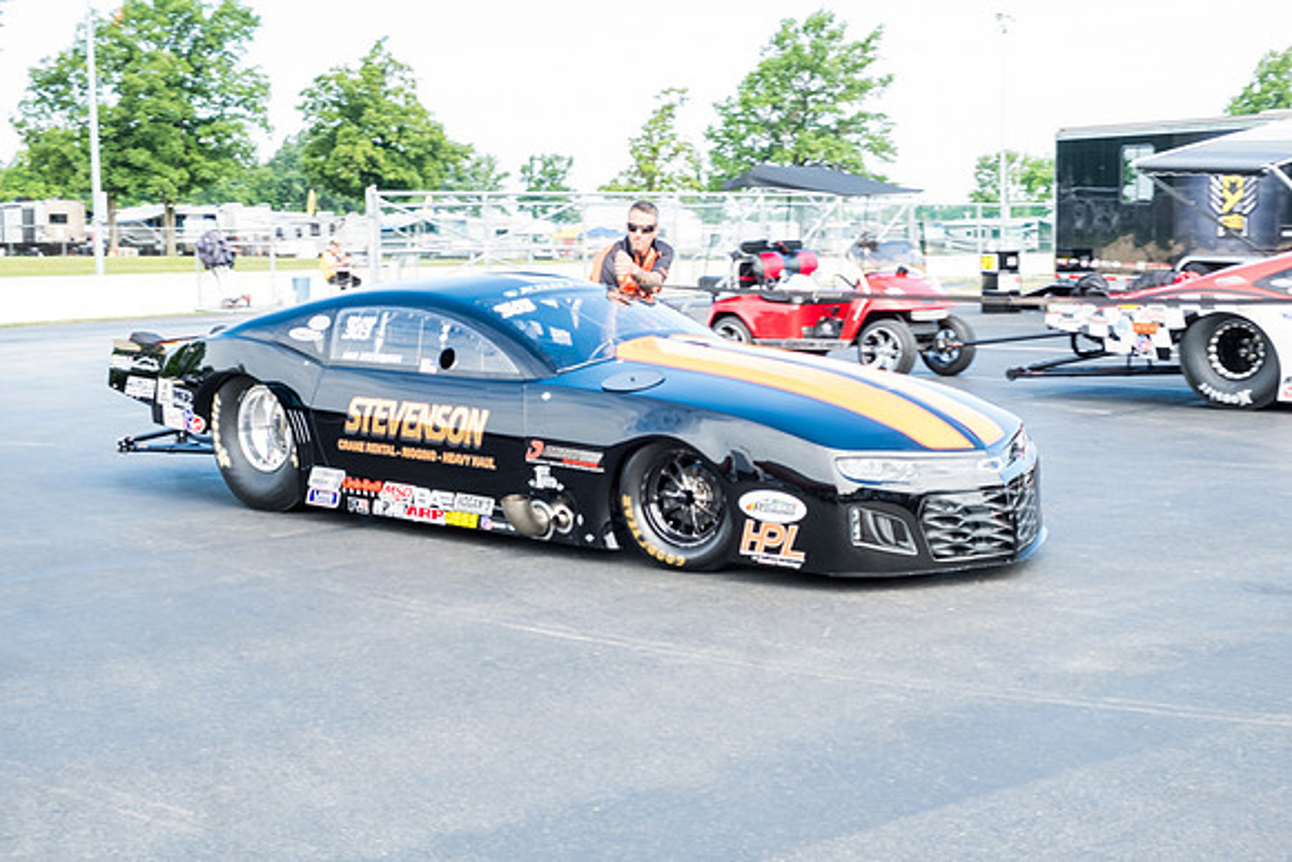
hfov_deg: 35.6
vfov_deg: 24.2
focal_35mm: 56
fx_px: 2010
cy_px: 431
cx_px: 646
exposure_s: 1/80
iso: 400
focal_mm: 37.4
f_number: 9
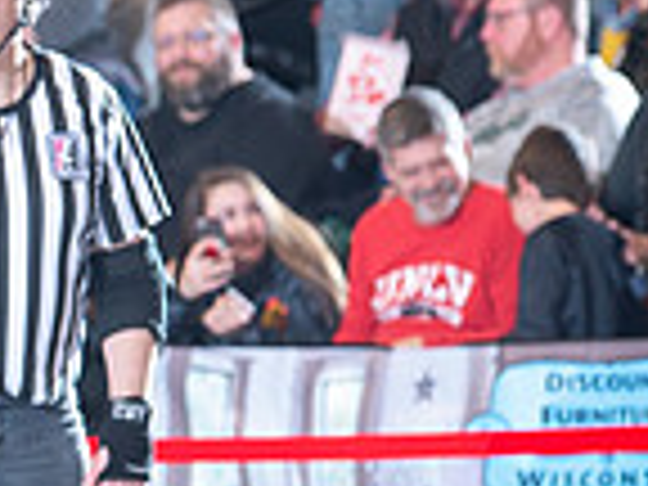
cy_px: 466
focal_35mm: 543
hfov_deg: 3.6
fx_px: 10165
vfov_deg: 2.7
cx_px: -562
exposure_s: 1/160
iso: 640
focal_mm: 140
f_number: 5.6
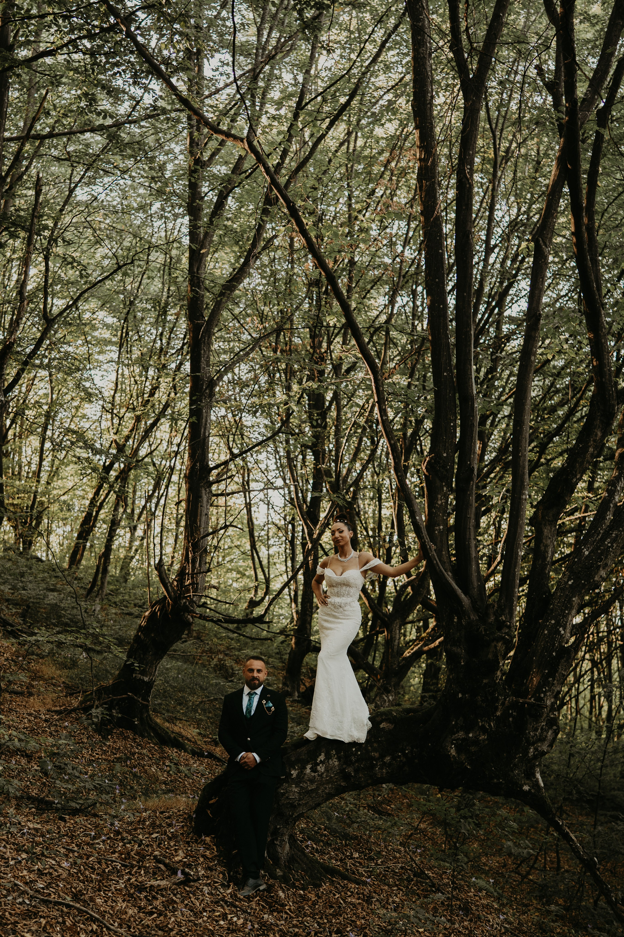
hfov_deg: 37.9
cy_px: 468
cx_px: 312
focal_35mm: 35
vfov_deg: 54.4
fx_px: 910
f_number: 2
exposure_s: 1/250
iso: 400
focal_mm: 35
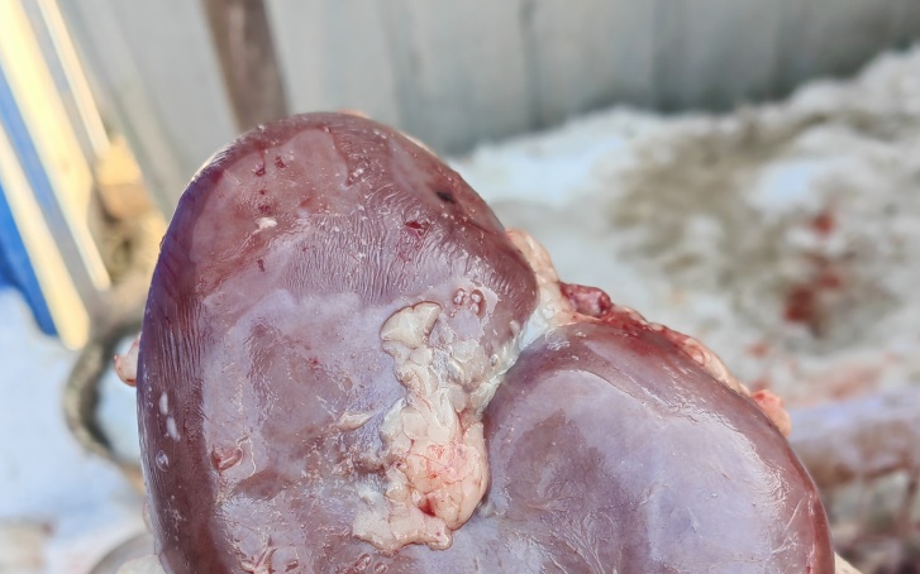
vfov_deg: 29.9
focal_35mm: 42
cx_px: 456
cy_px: 443
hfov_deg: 47.2
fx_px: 1053
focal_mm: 5.54
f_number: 1.8
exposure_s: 1/699
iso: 50
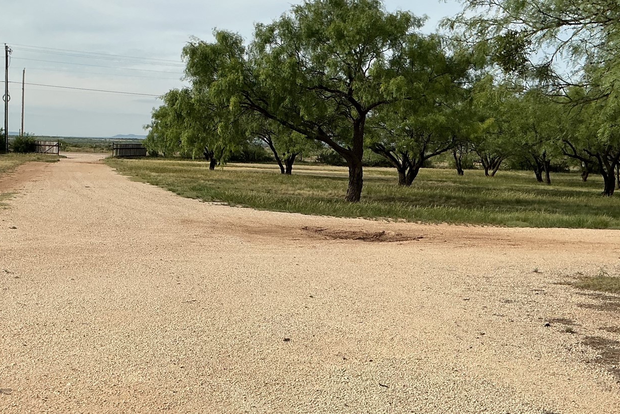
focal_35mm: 50
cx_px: 243
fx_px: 861
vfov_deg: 27.0
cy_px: 185
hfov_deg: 39.4
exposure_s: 1/2538
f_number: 1.8
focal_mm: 3
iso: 25
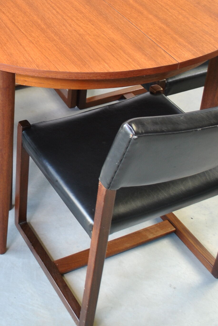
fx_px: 633
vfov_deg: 28.5
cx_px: 3
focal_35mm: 70
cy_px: 93
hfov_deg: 19.0
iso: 200
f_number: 4.5
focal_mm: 22
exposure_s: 1/20
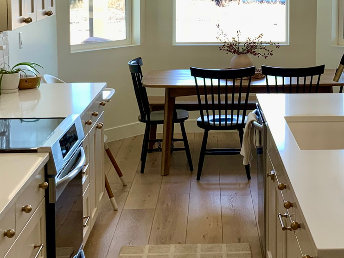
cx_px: 260
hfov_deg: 24.1
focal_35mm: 80
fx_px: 795
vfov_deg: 18.3
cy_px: 47
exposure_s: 1/120
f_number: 1.8
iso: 20
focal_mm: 3
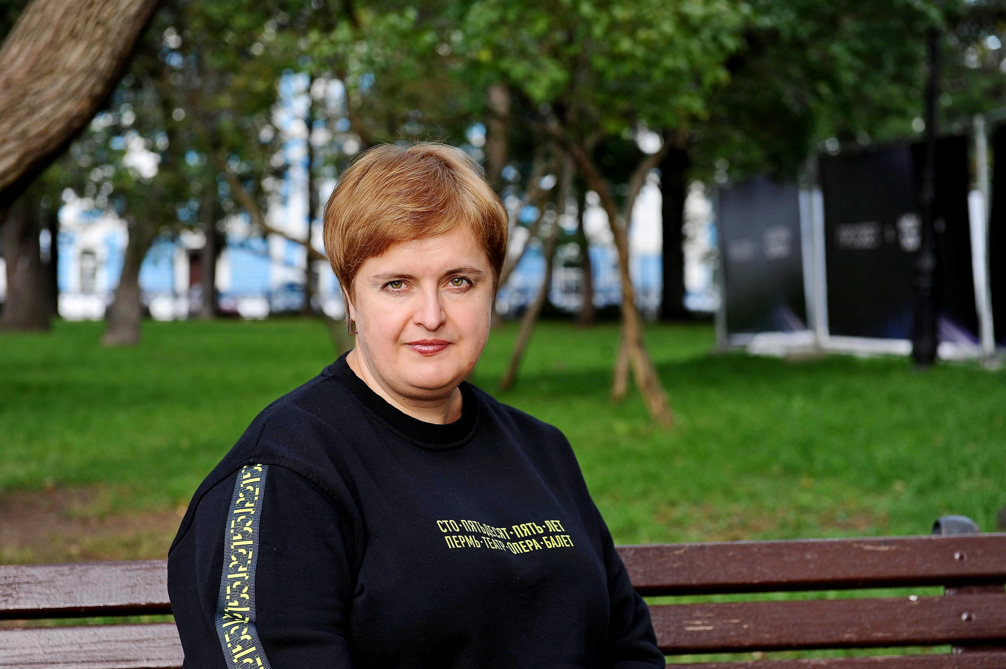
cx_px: 503
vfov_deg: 19.4
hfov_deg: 28.9
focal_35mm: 70
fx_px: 1955
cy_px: 334
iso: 200
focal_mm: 70
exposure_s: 1/160
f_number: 5
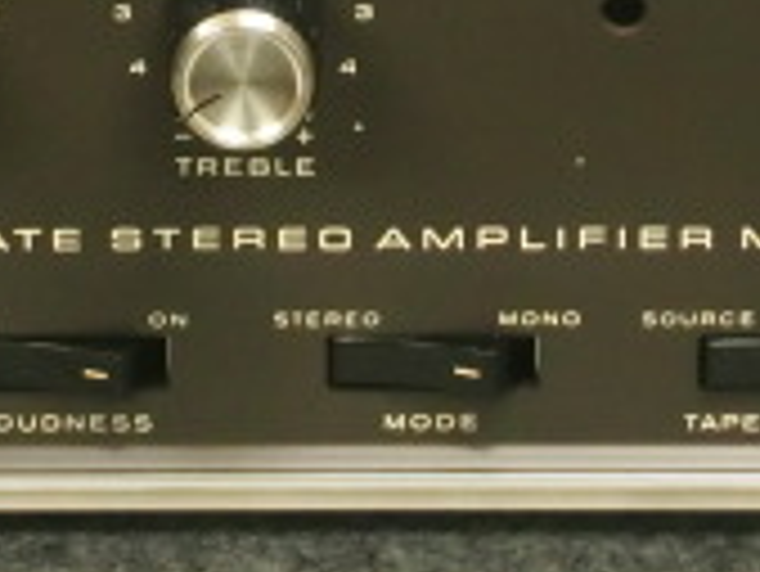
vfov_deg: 5.0
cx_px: 301
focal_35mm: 299
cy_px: -126
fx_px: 6569
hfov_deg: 6.6
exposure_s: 1/25
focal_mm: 13.9
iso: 400
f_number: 4.6
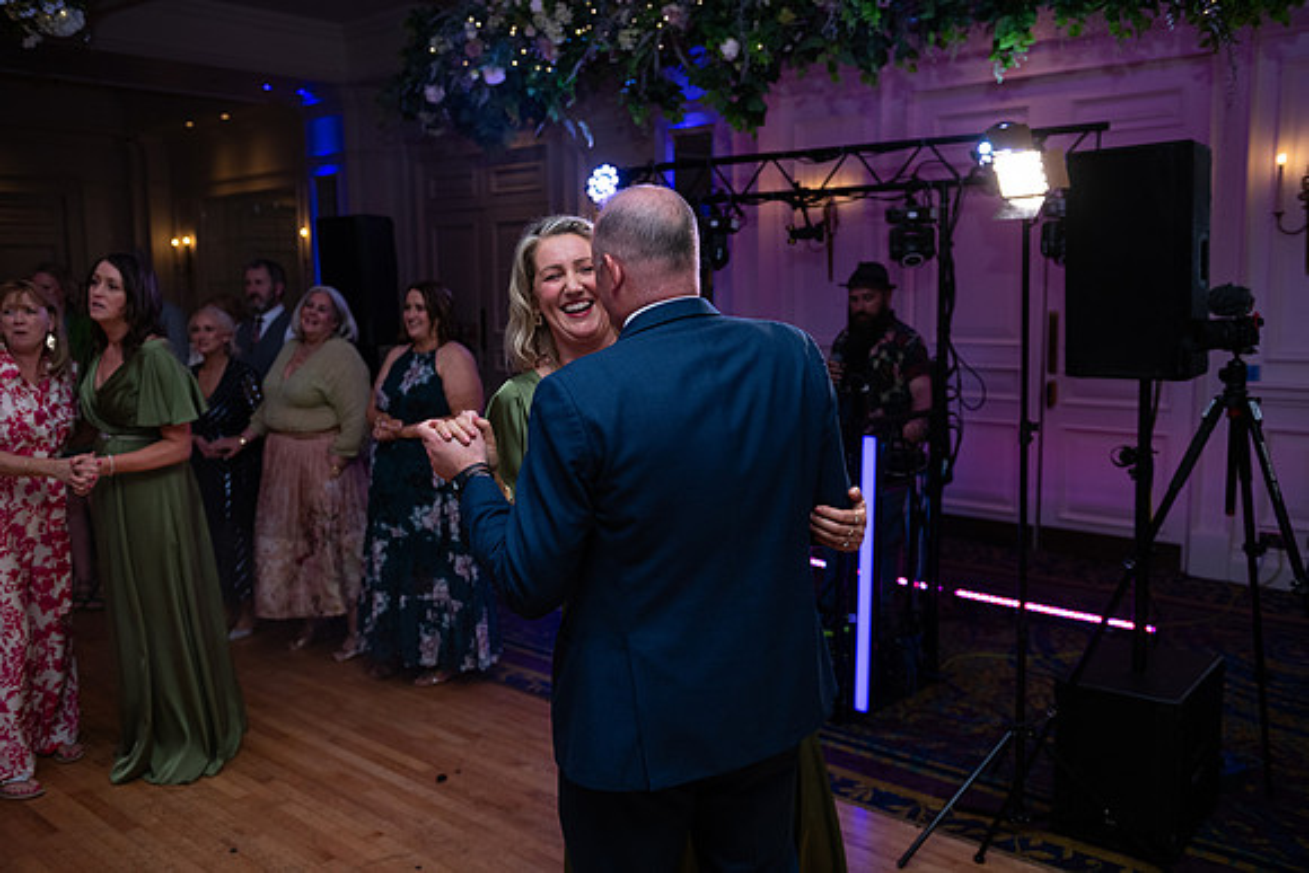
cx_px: 654
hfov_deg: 58.7
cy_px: 436
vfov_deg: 41.1
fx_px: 1164
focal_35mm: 32
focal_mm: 32
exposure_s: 1/160
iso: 640
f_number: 3.5
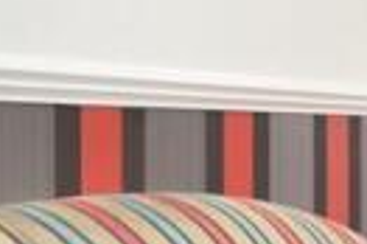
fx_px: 764
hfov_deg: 14.8
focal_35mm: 75
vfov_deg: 18.1
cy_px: 142
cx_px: 896
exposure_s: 1/15
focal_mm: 10
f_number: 7.1
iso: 500
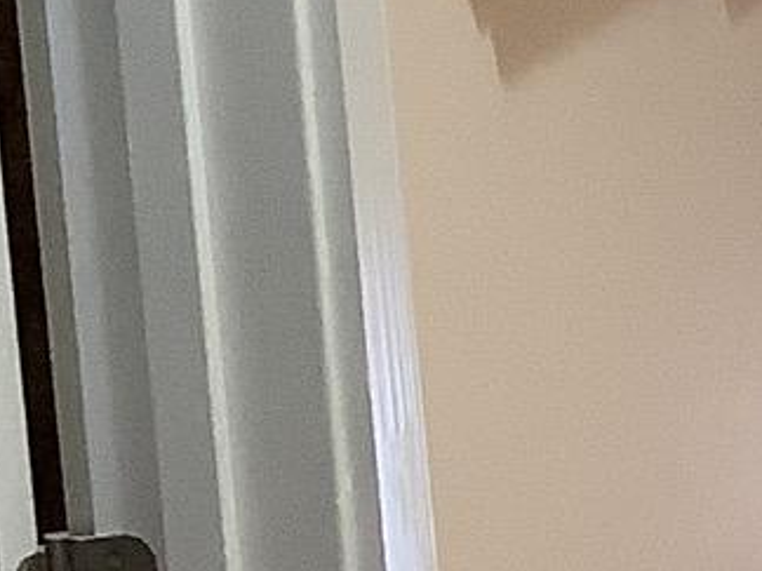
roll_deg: +2.3
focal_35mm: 196
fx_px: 4315
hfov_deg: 8.9
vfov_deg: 7.5
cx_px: 1976
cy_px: -141
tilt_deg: -8.9
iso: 160
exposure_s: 1/60
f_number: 2.4
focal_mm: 3.3
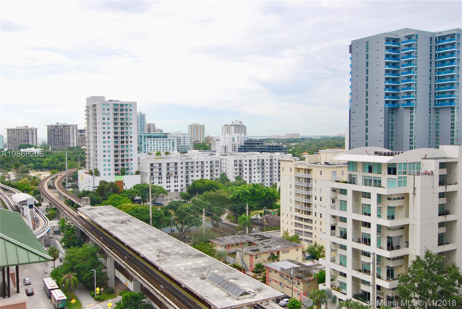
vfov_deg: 36.9
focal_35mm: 36
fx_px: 462
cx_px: 231
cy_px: 154
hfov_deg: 53.1
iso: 100
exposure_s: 1/200
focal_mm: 24
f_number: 8
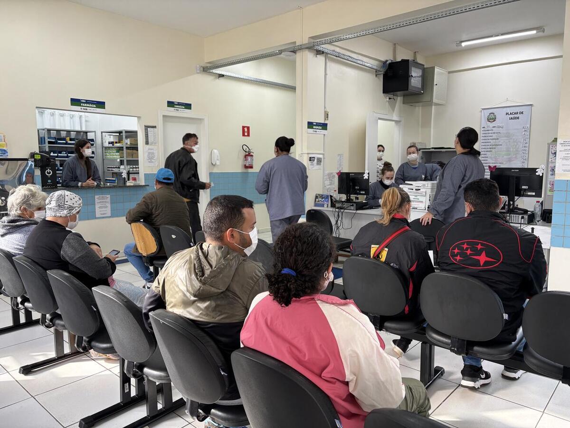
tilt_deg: -7.5
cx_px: 285
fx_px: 428
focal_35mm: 26
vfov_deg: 53.1
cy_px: 214
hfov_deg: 67.3
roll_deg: +0.1
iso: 64
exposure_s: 1/60
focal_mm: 5.96
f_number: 1.6
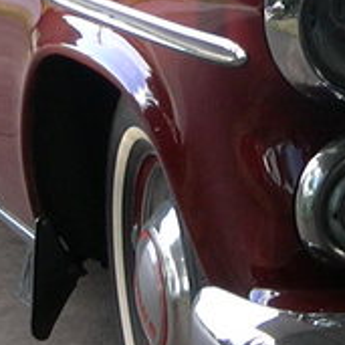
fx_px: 1635
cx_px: 410
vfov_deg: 11.8
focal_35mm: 145
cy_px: -73
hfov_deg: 11.8
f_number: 2.8
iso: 100
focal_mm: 5.4
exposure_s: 1/143
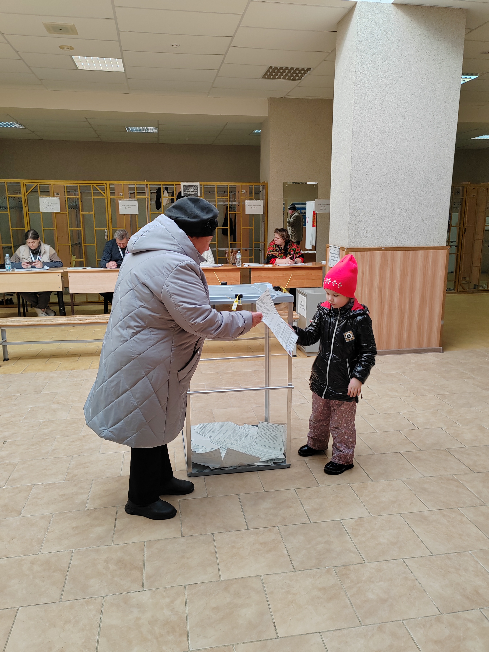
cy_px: 326
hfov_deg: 51.4
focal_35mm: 27
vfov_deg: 65.3
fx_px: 509
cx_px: 244
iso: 141
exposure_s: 1/100
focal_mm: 5.52
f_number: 1.9
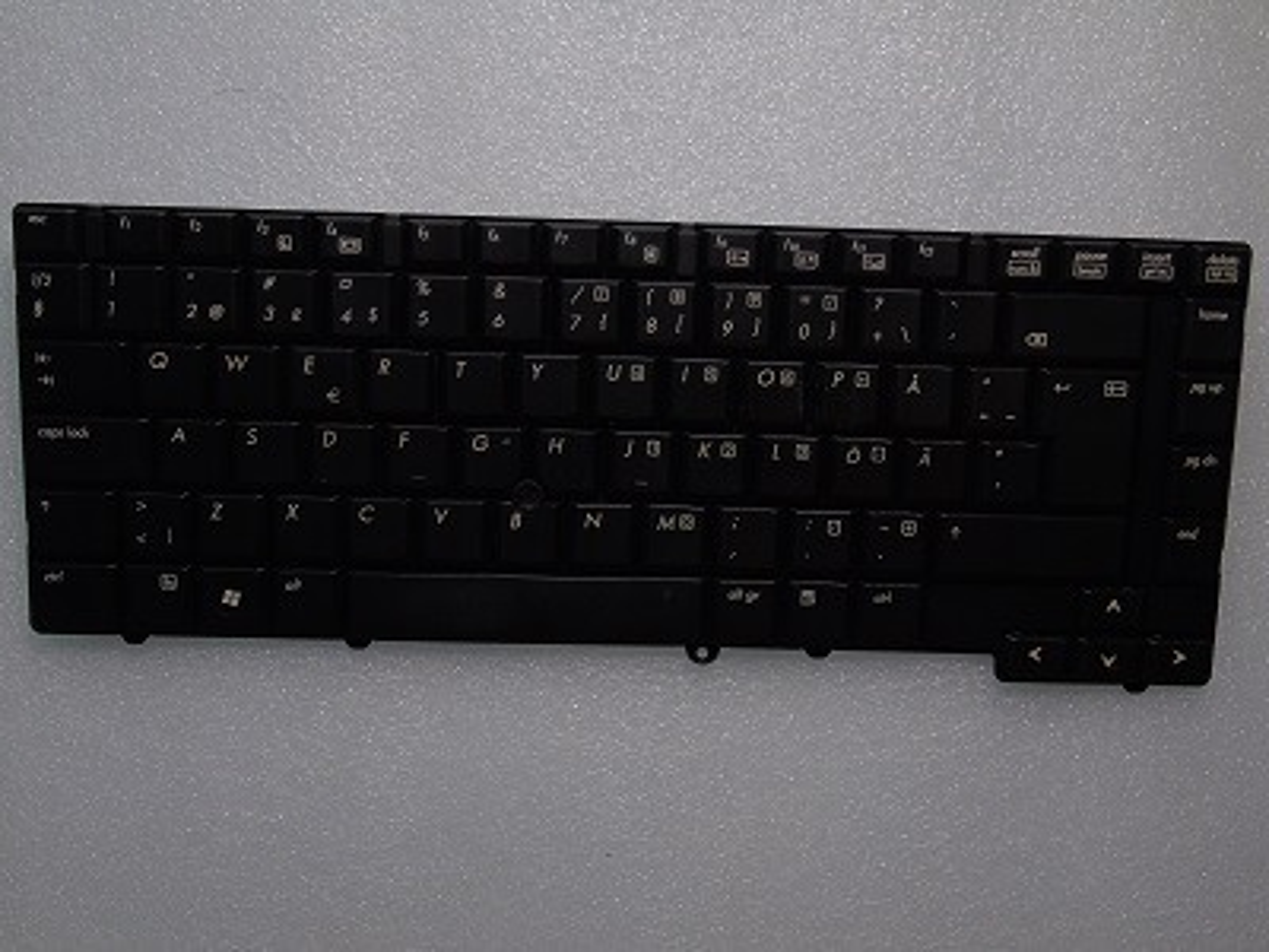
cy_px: 476
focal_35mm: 34
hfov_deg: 54.0
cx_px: 634
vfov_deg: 41.8
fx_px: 1246
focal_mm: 6.1
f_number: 5.3
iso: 100
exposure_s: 1/13
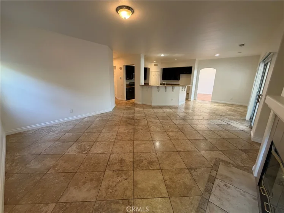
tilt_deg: -13.6
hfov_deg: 102.1
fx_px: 115
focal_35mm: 14
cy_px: 106
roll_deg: -0.4
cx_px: 142
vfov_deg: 85.7
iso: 250
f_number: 2.2
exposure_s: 1/60
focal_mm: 2.22
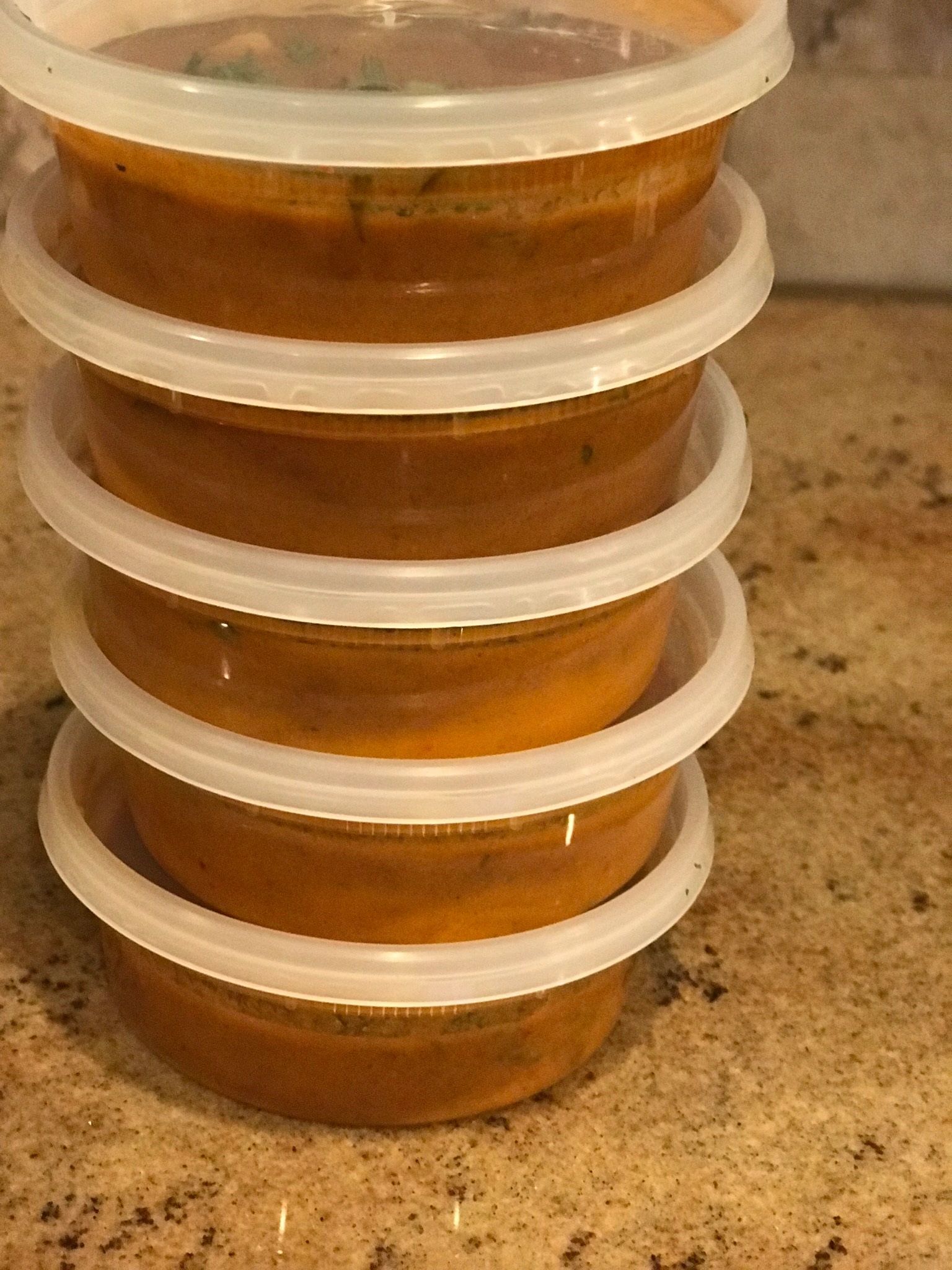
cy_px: 635
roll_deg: -2.0
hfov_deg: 25.7
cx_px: 476
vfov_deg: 33.8
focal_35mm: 57
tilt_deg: -26.1
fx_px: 2090
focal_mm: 6.6
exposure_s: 1/60
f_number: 2.8
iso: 800
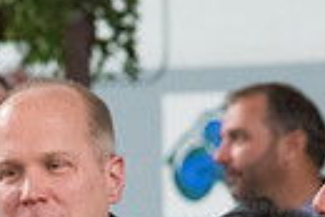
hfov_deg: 4.2
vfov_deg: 2.8
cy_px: 353
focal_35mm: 492
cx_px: 150
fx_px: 4447
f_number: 5.6
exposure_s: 1/250
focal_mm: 110
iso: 4000
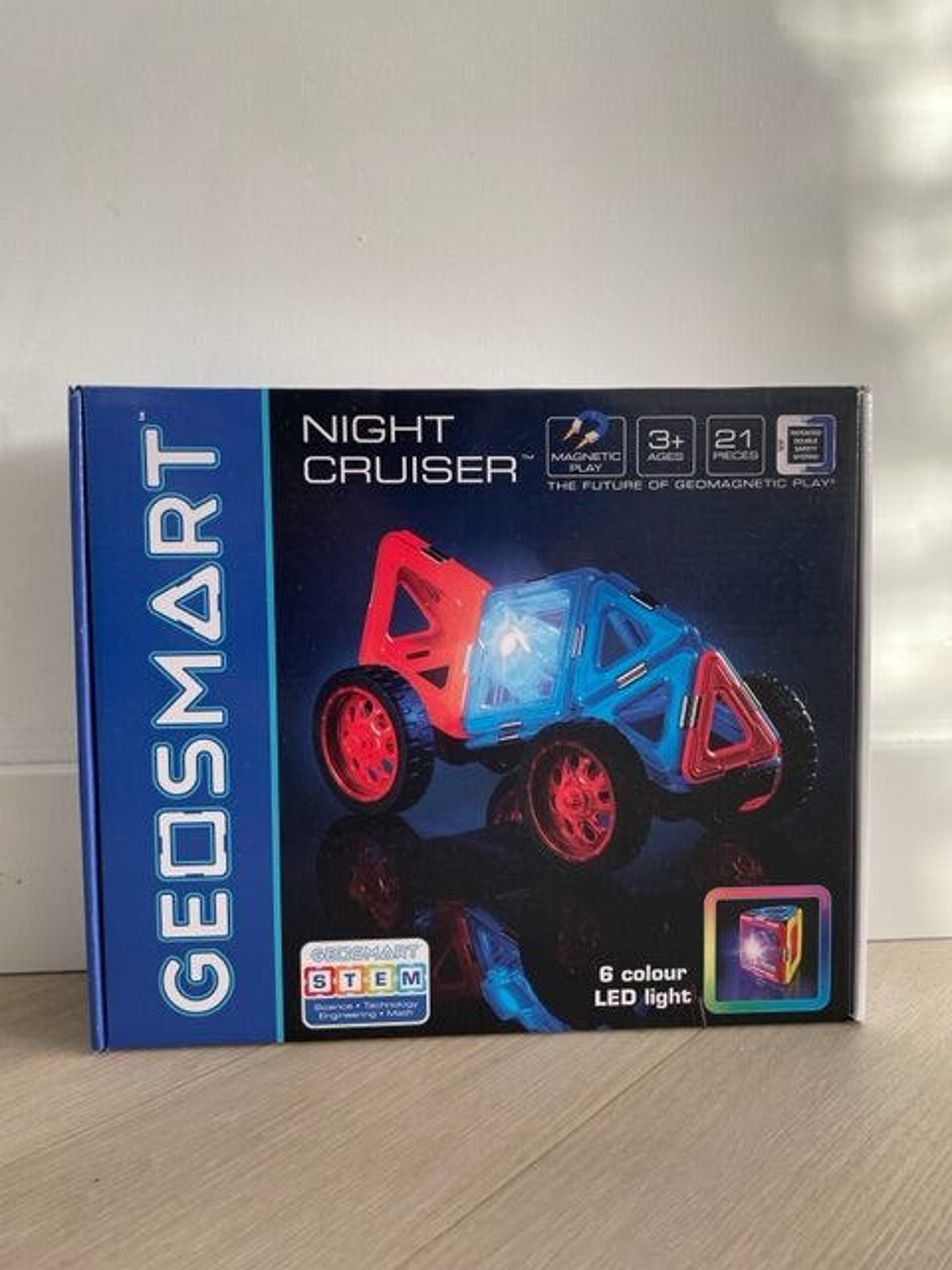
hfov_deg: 53.1
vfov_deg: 67.3
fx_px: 953
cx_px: 476
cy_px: 635
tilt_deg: -3.7
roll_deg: +1.6
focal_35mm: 26
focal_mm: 4.2
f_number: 1.6
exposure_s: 1/121
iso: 80
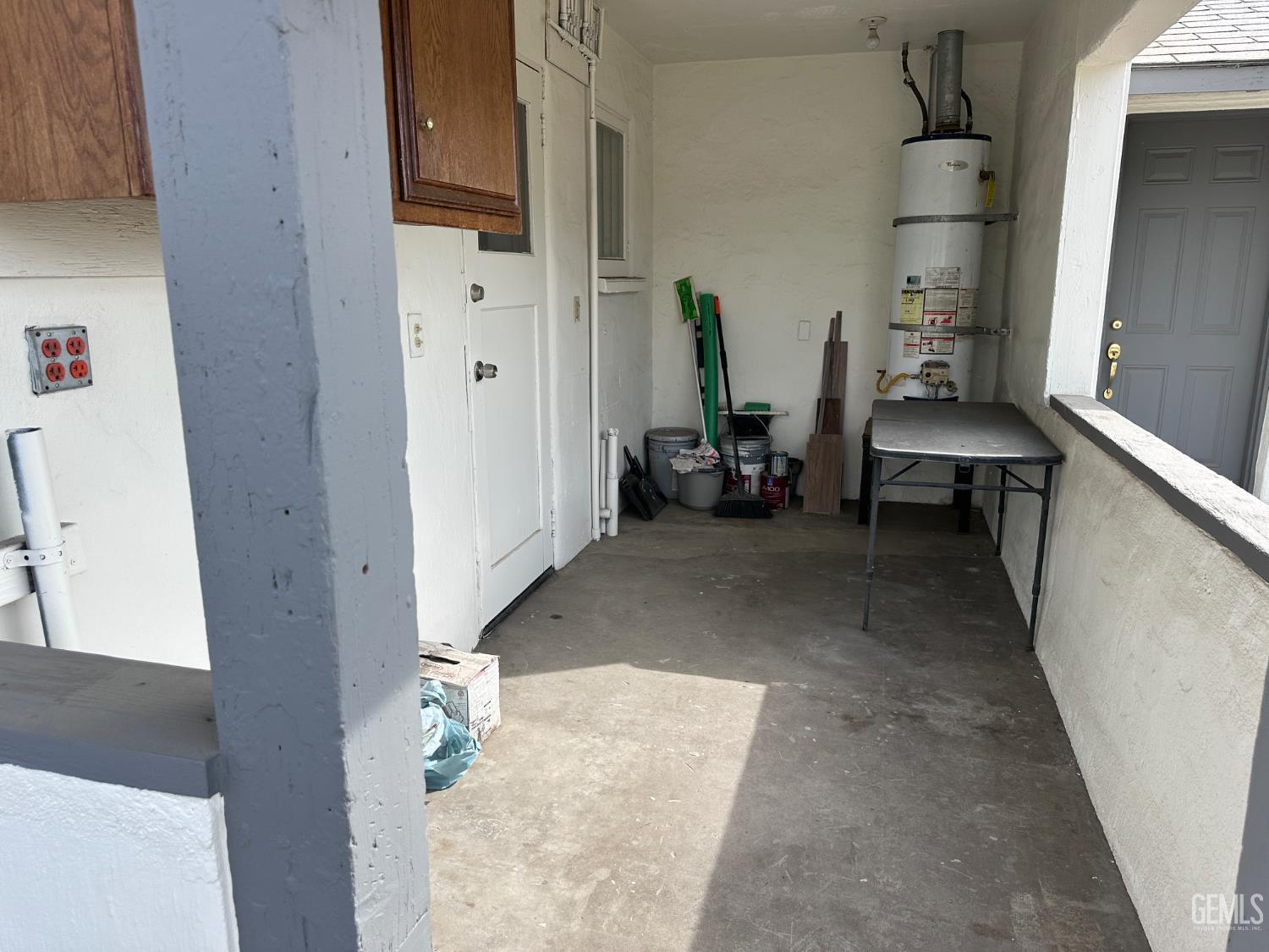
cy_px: 476
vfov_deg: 56.8
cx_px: 634
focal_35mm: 24
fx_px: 880
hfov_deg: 71.6
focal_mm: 6.86
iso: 80
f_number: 1.78
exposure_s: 1/1289
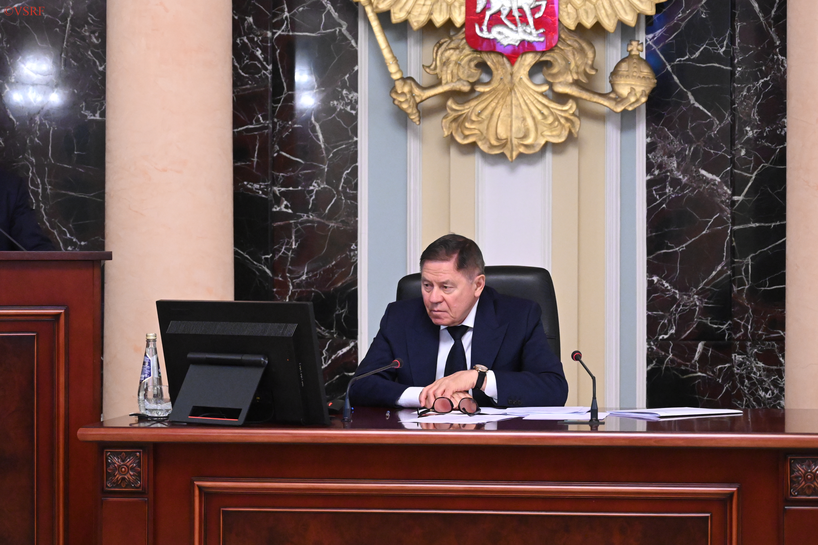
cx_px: 409
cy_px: 272
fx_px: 2067
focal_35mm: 91
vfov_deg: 15.0
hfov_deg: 22.4
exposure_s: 1/200
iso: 5000
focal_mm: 61
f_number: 4
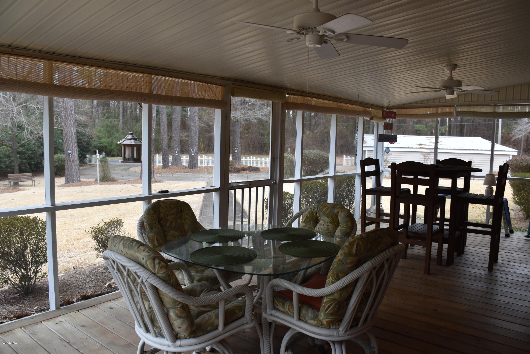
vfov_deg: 47.9
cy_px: 177
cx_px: 265
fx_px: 397
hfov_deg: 67.4
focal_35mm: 27
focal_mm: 18
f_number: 5.6
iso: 400
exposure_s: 1/125
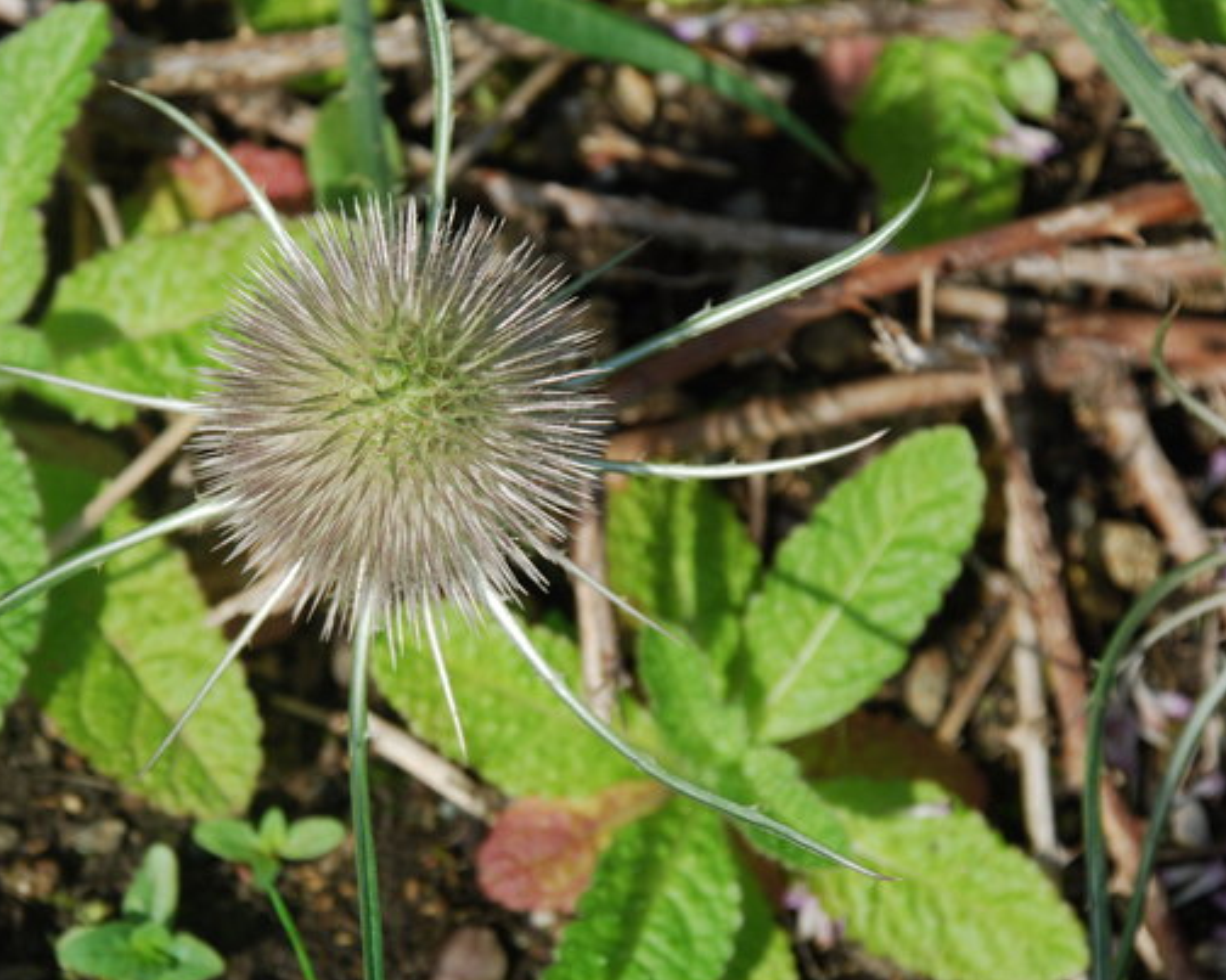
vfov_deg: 9.6
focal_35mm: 161
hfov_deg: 12.0
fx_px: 5841
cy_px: 518
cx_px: 494
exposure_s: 1/200
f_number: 8
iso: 100
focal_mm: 90
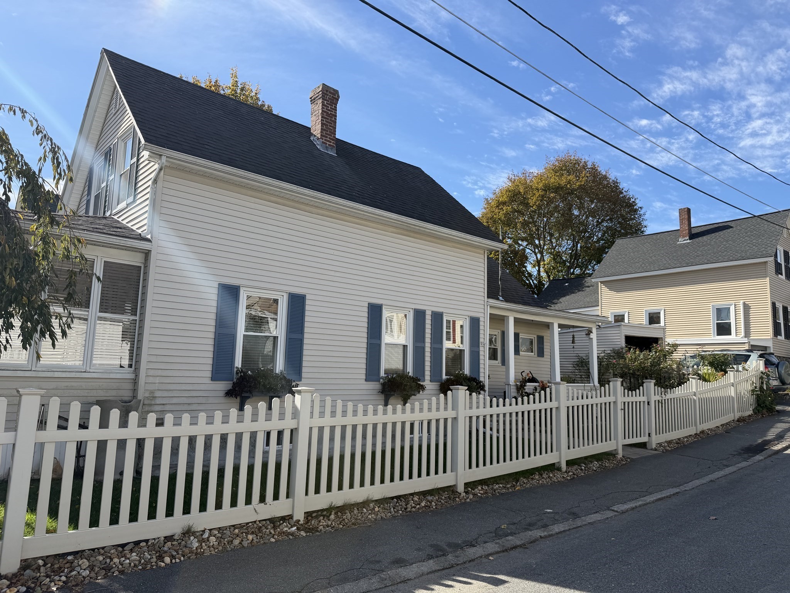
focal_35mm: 24
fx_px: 548
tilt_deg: +6.6
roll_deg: -0.7
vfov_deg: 56.8
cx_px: 395
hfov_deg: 71.6
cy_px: 296
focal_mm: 6.76
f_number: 1.78
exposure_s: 1/3021
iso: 80
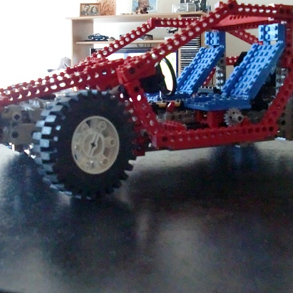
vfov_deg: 31.6
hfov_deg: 31.6
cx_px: 156
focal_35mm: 54
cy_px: 142
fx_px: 517
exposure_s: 1/60
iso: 1250
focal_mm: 6.3
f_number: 2.8
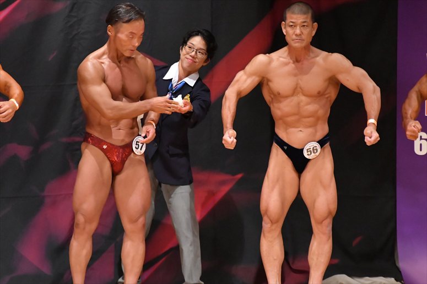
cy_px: 142
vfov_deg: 3.1
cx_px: 214
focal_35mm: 450
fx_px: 5335
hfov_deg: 4.6
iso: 9000
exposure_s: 1/400
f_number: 5.6
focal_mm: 300
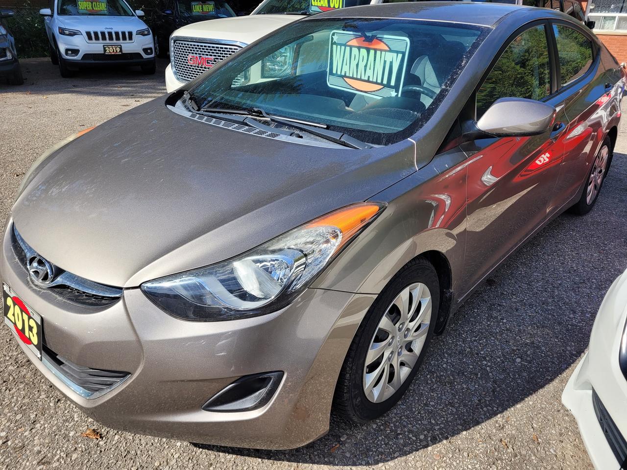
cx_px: 314
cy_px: 235
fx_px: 471
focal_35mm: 26
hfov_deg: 67.3
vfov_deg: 53.1
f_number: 1.8
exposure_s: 1/1936
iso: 40
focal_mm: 5.4
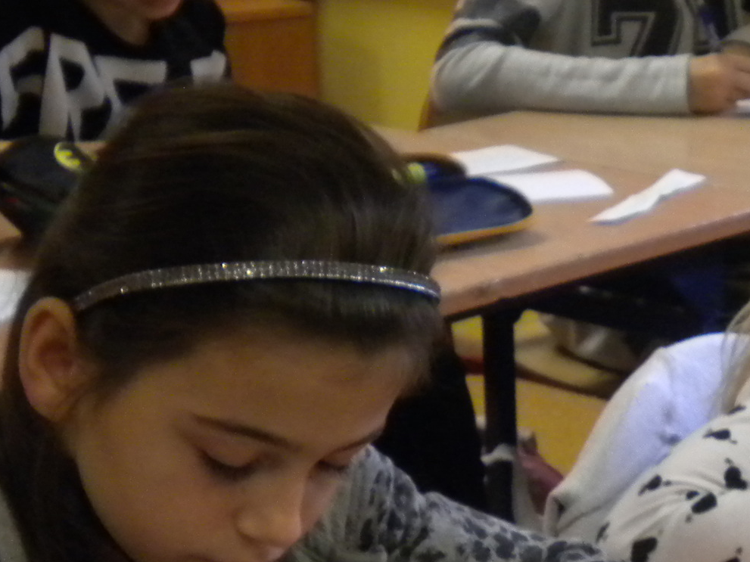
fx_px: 2946
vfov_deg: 10.9
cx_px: 776
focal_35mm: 136
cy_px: 402
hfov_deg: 14.2
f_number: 3.9
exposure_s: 1/24
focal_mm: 9.3
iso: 400
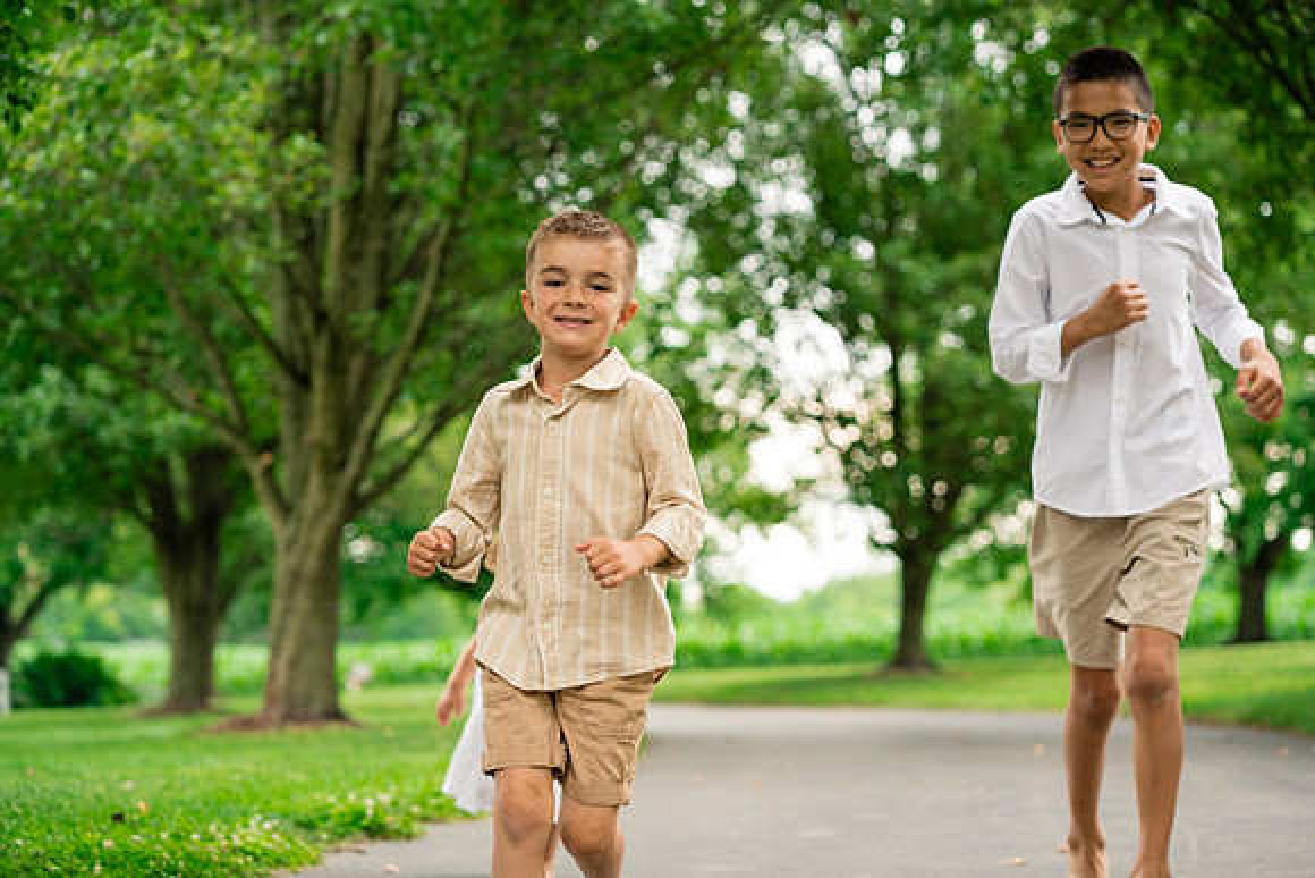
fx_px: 3105
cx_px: 658
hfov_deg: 23.9
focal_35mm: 85
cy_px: 439
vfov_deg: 16.1
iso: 500
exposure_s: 1/500
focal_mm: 85
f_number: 3.5
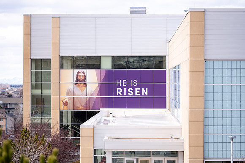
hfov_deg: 11.1
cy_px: 82
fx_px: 1258
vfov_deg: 7.4
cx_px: 122
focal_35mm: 185
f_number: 2.8
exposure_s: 1/1000
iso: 100
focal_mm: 185
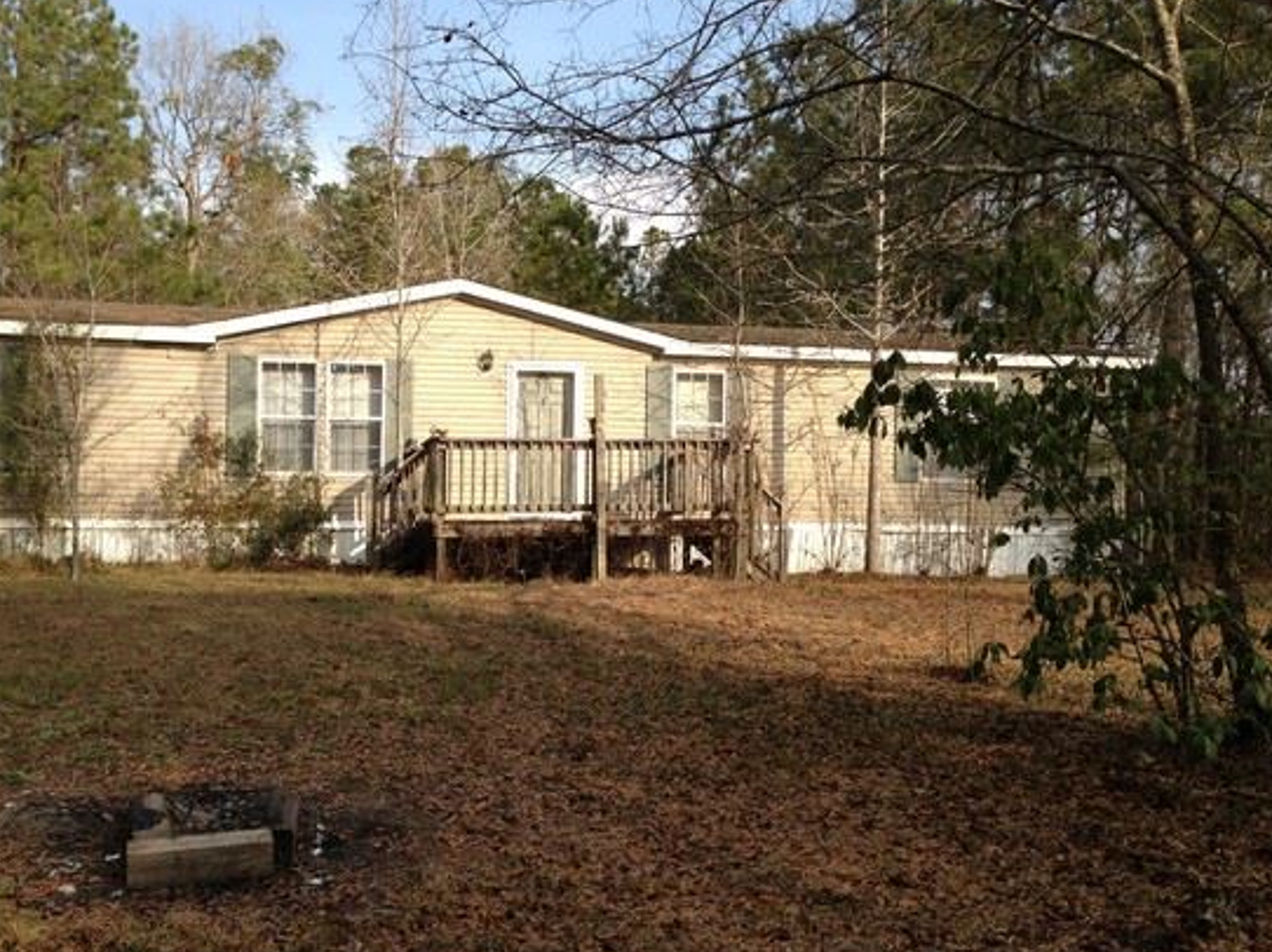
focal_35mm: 39
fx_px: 1432
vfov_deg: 36.7
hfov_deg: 47.8
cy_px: 530
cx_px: 580
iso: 50
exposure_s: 1/753
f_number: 2.4
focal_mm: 4.13
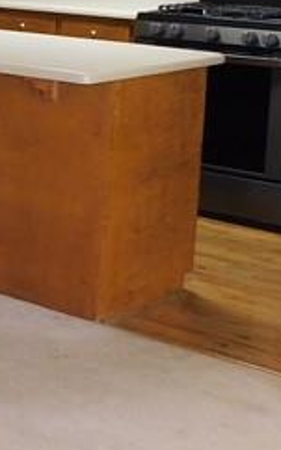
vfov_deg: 19.9
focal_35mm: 103
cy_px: 61
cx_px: -467
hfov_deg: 10.3
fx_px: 1264
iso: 200
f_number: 3
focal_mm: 4
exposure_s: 1/30
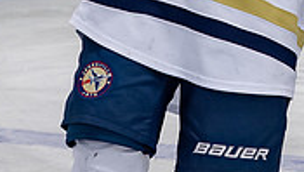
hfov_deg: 5.5
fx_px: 3164
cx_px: 319
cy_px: -138
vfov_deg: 3.1
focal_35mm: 392
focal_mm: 55
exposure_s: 1/250
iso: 400
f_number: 4
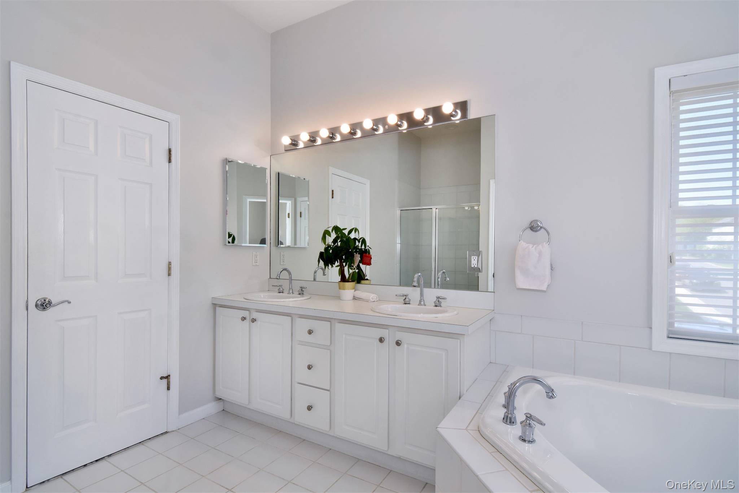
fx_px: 339
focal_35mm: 16
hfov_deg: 95.0
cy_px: 246
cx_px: 370
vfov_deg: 72.0
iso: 640
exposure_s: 1/100
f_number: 11
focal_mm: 11
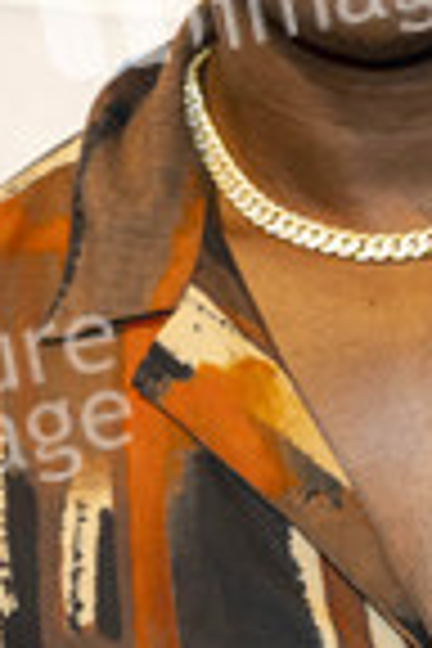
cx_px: 392
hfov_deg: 5.3
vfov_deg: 8.0
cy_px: 198
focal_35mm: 258
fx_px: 4644
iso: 800
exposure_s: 1/200
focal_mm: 93
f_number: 5.6
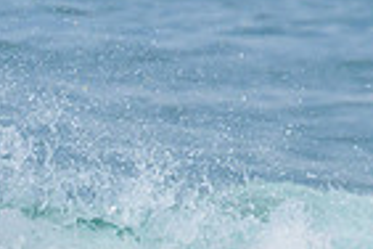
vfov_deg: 0.5
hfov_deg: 0.7
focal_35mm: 2909
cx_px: -162
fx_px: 30138
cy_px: 421
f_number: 11
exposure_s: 1/2000
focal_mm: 540
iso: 500
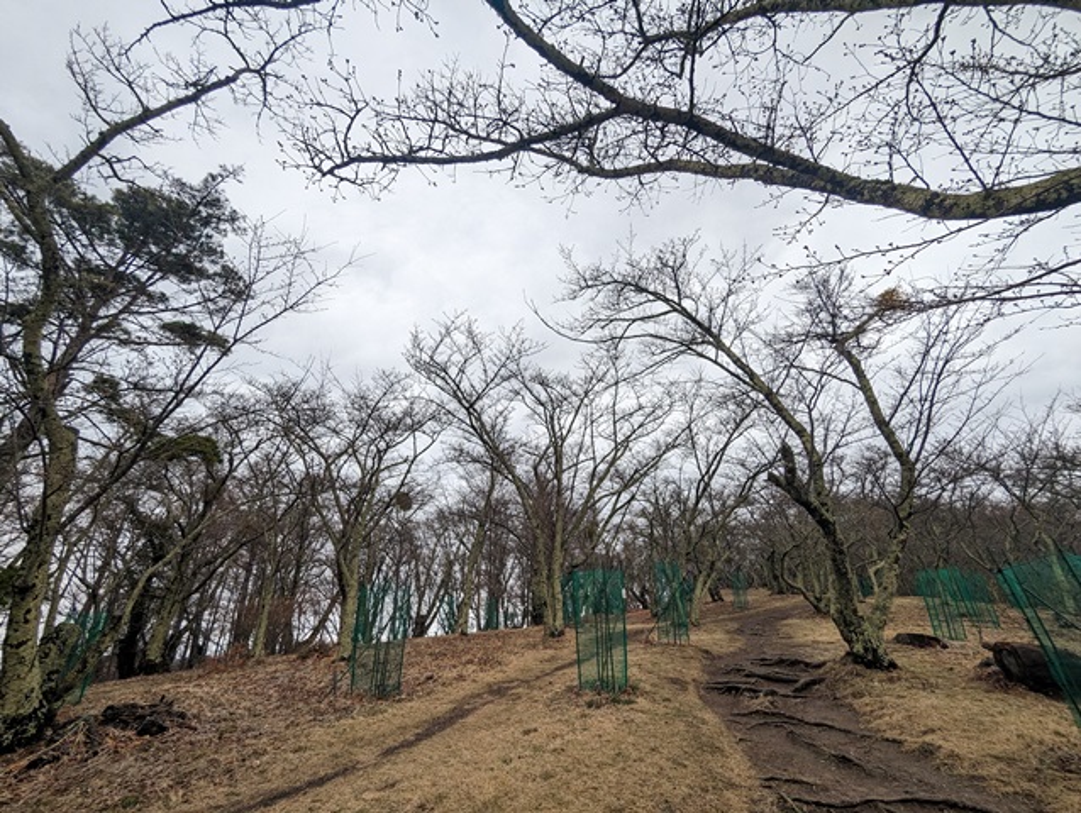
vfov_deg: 78.2
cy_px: 406
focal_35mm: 16
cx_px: 540
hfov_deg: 94.4
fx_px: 500
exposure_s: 1/565
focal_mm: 2.35
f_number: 2.2
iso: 51
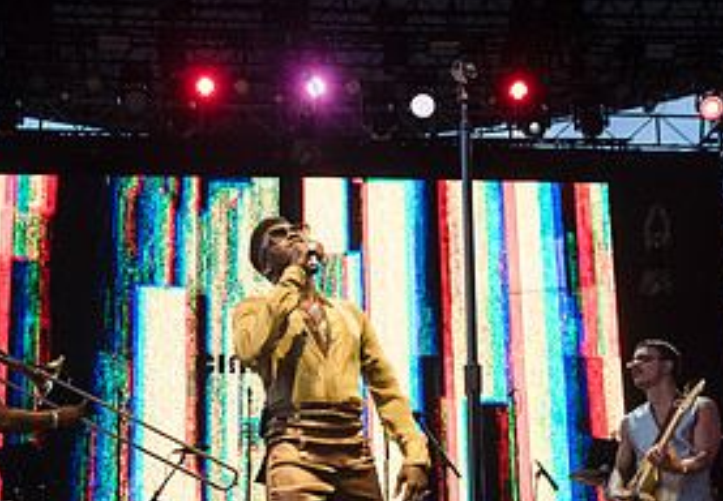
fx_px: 1159
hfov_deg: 34.6
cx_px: 368
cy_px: 400
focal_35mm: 57
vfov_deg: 24.0
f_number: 4
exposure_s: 1/400
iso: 640
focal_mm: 24
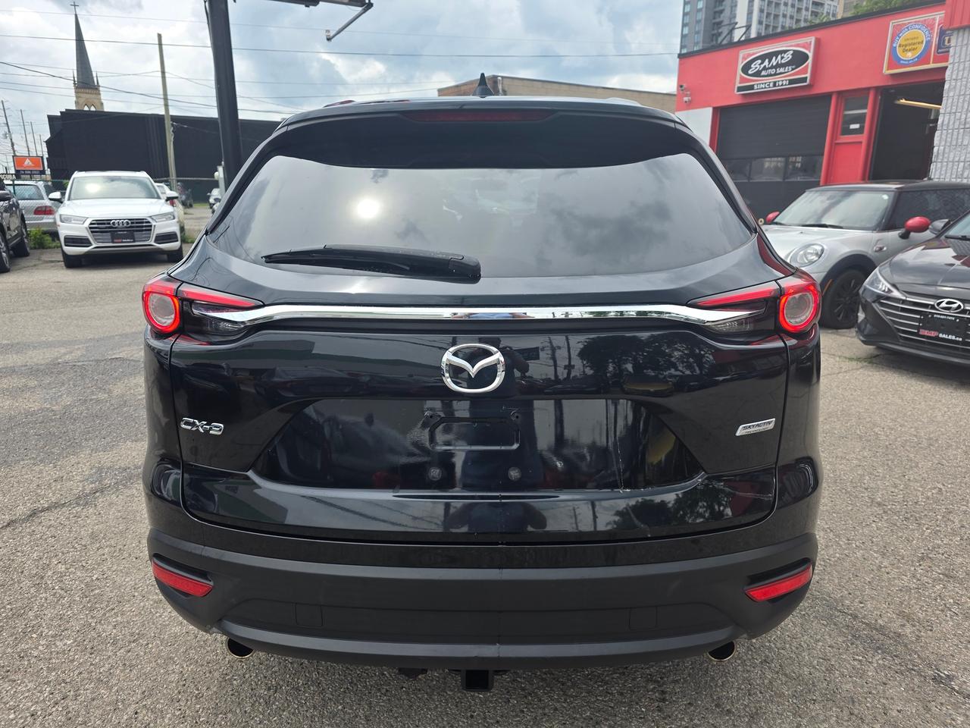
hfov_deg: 73.9
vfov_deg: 58.9
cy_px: 364
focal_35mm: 23
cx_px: 485
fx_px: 644
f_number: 1.7
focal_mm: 6.3
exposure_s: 1/2145
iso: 80
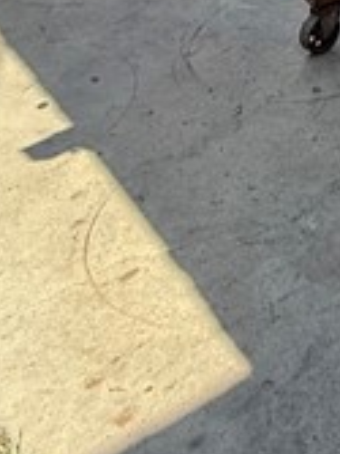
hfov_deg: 14.4
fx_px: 1128
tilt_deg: -8.0
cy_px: -391
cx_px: 672
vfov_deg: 17.7
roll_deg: +0.5
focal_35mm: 86
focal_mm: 2.22
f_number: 2.2
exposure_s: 1/625
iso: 64
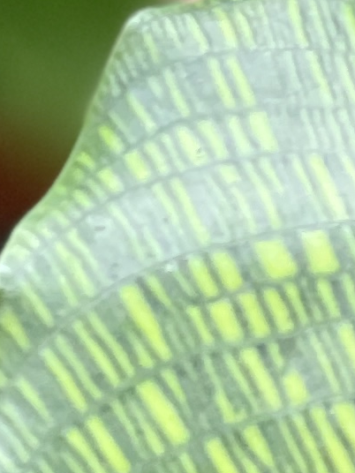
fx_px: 6577
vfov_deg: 4.1
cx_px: 1218
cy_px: -170
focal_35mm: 481
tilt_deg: -34.4
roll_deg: +0.2
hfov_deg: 3.0
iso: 64
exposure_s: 1/121
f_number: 2.2
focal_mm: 7.5
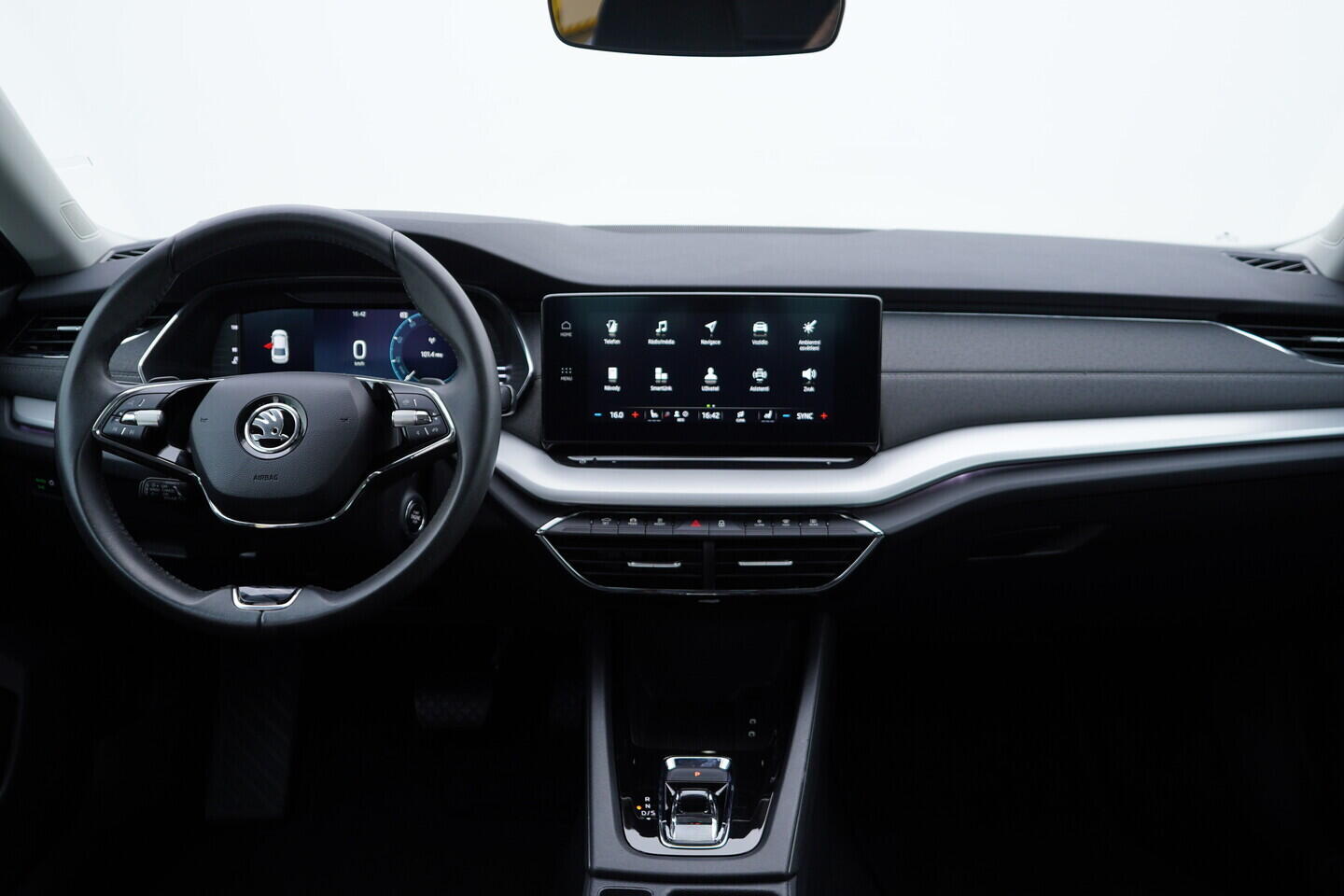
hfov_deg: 53.1
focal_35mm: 36
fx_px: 1344
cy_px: 448
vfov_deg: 36.9
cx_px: 672
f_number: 2.8
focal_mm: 24
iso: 125
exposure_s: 1/40
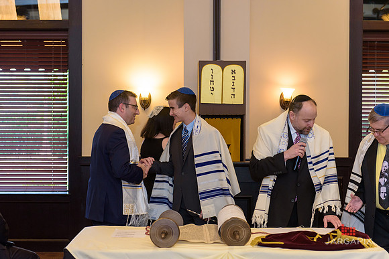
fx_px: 670
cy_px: 130
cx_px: 194
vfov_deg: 21.9
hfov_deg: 32.4
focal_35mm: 62
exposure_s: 1/125
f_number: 3.2
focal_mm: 62
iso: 1250
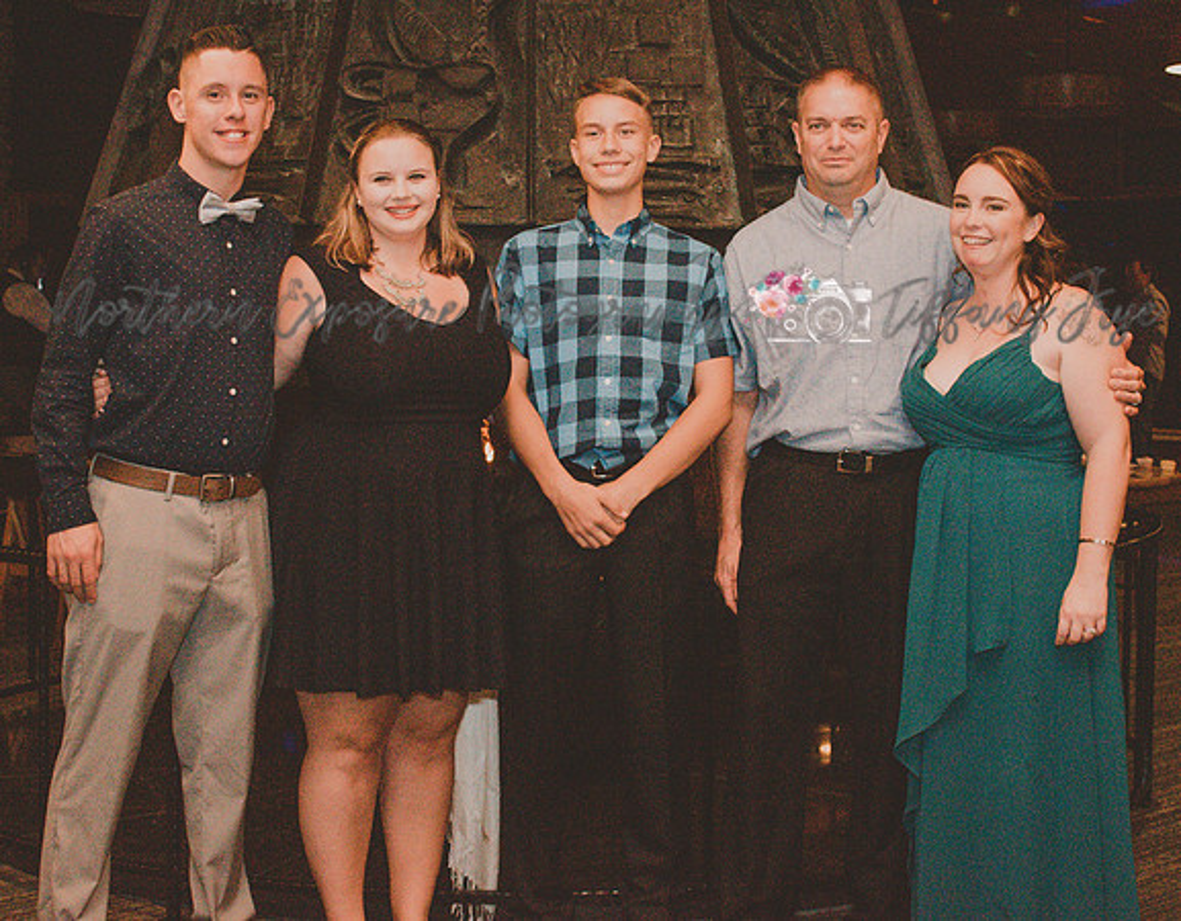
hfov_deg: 30.5
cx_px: 585
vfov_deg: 24.0
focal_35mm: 63
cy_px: 412
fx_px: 2164
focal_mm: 34
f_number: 4.5
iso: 6400
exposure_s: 1/60
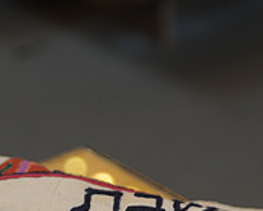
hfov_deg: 12.2
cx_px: 116
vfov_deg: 9.7
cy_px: 248
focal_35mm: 158
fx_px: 1231
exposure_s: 1/100
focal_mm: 50
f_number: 3.5
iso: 640
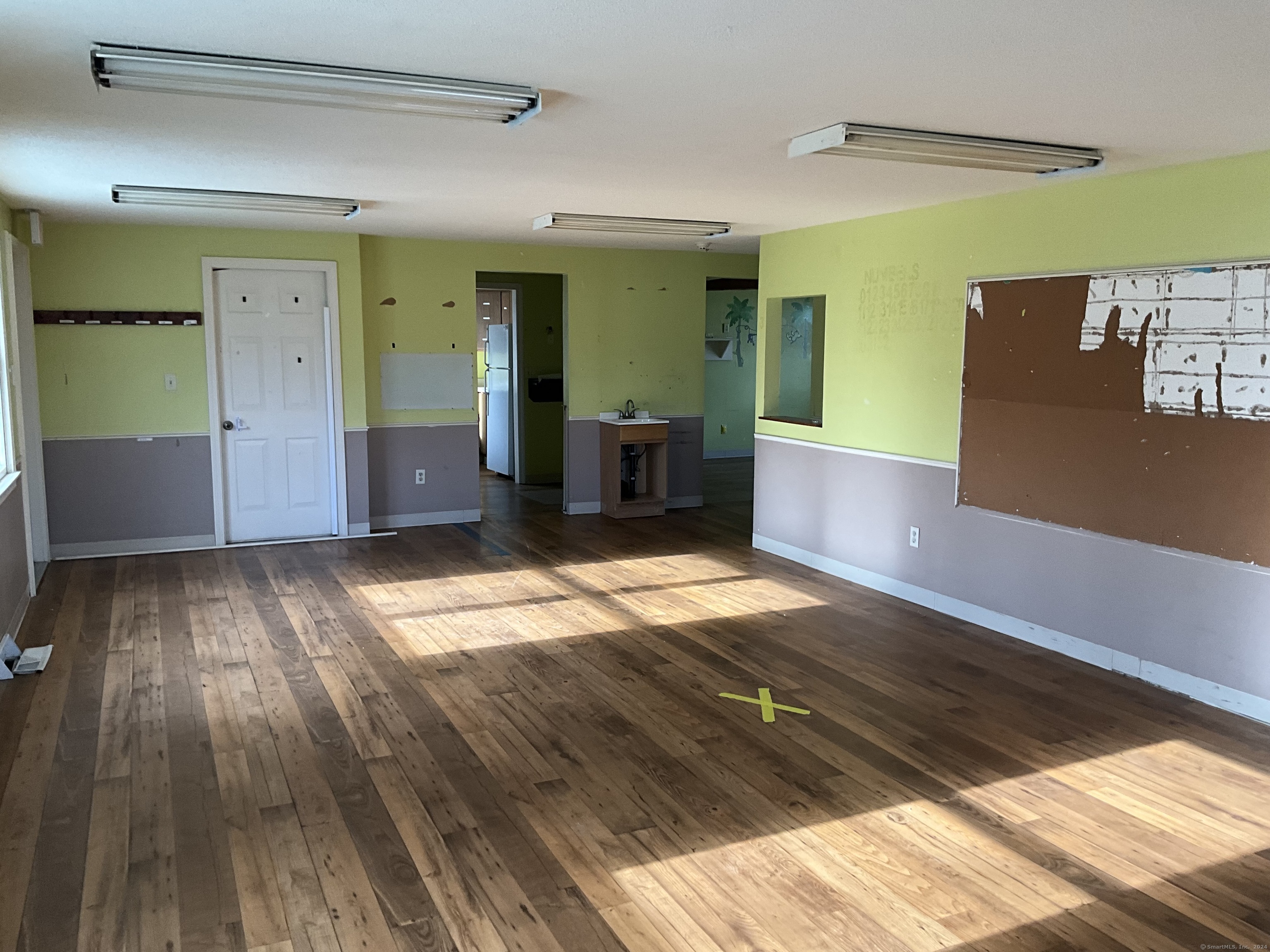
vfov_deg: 48.2
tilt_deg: -7.0
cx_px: 635
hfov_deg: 61.7
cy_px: 476
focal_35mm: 29
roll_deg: +0.4
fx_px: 1064
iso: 64
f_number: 1.8
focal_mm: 3
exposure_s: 1/96
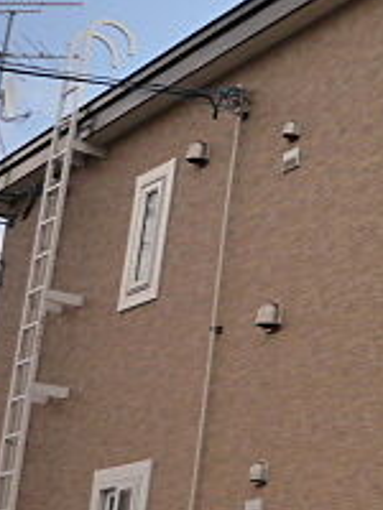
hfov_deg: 15.6
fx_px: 1180
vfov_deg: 24.4
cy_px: 286
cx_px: 700
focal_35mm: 80
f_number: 4
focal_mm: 4.4
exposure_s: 1/800
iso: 160
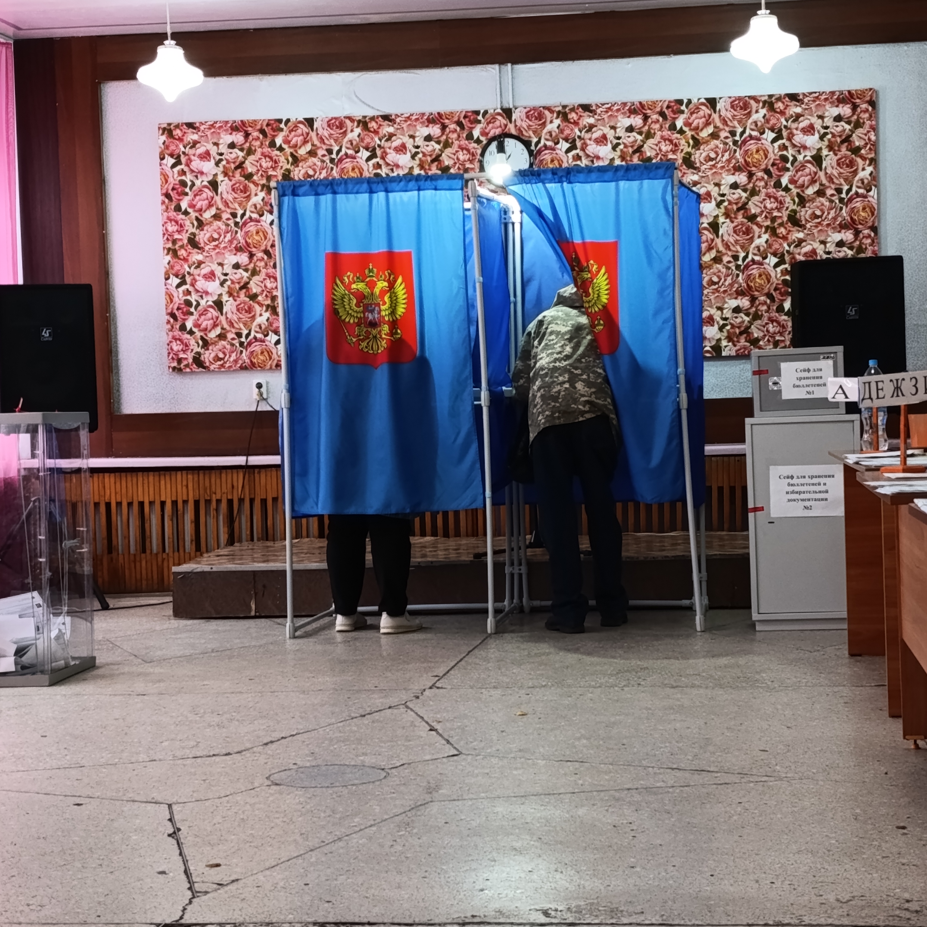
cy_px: 464
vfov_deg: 26.1
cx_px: 467
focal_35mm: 66
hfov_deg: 26.1
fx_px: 2000
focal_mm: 6.14
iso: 640
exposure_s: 1/50
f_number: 1.6
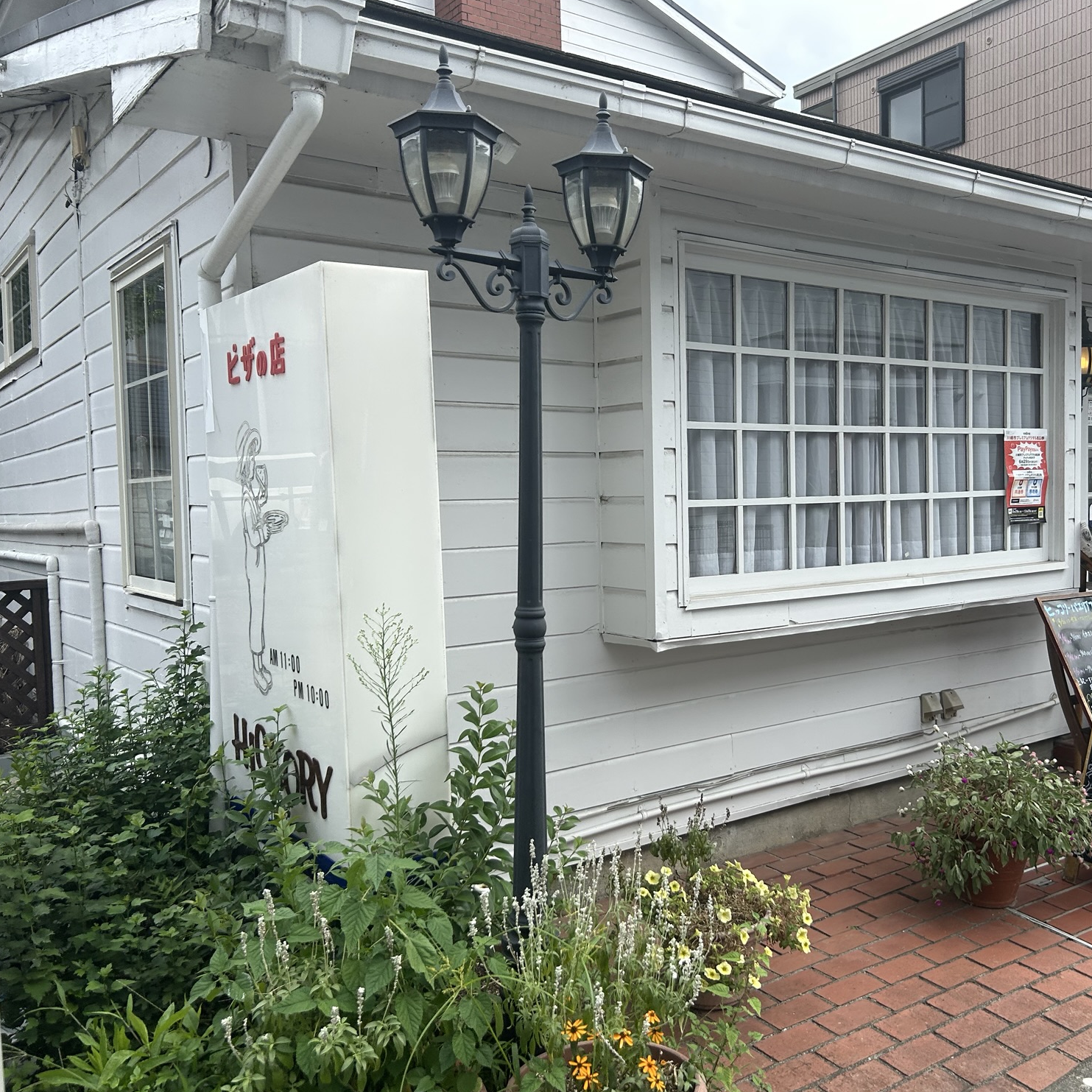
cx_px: 673
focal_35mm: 31
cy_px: 546
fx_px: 1106
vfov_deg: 52.5
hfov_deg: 52.1
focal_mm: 5.7
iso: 50
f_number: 1.5
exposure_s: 1/1751
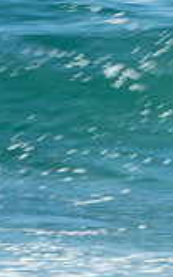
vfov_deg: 1.0
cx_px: 457
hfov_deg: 0.6
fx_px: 15418
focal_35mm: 2042
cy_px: -11
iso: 100
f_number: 18
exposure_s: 1/50
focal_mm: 380
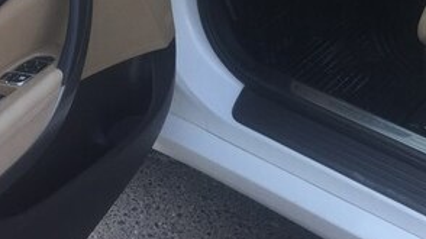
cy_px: -88
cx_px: 351
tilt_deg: -24.1
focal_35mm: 71
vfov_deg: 15.9
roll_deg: +0.2
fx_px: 802
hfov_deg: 29.0
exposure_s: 1/230
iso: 32
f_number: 2.2
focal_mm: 4.15
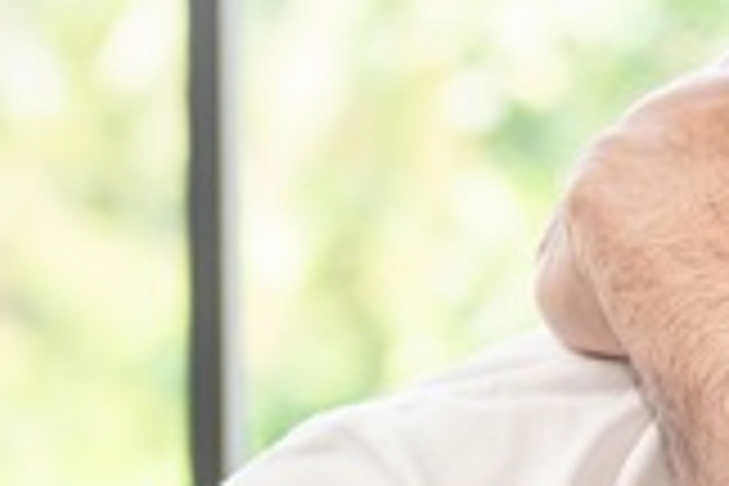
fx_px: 5427
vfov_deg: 5.1
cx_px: 1431
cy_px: 736
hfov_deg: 7.4
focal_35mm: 268
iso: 200
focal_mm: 62
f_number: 4
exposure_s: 1/160
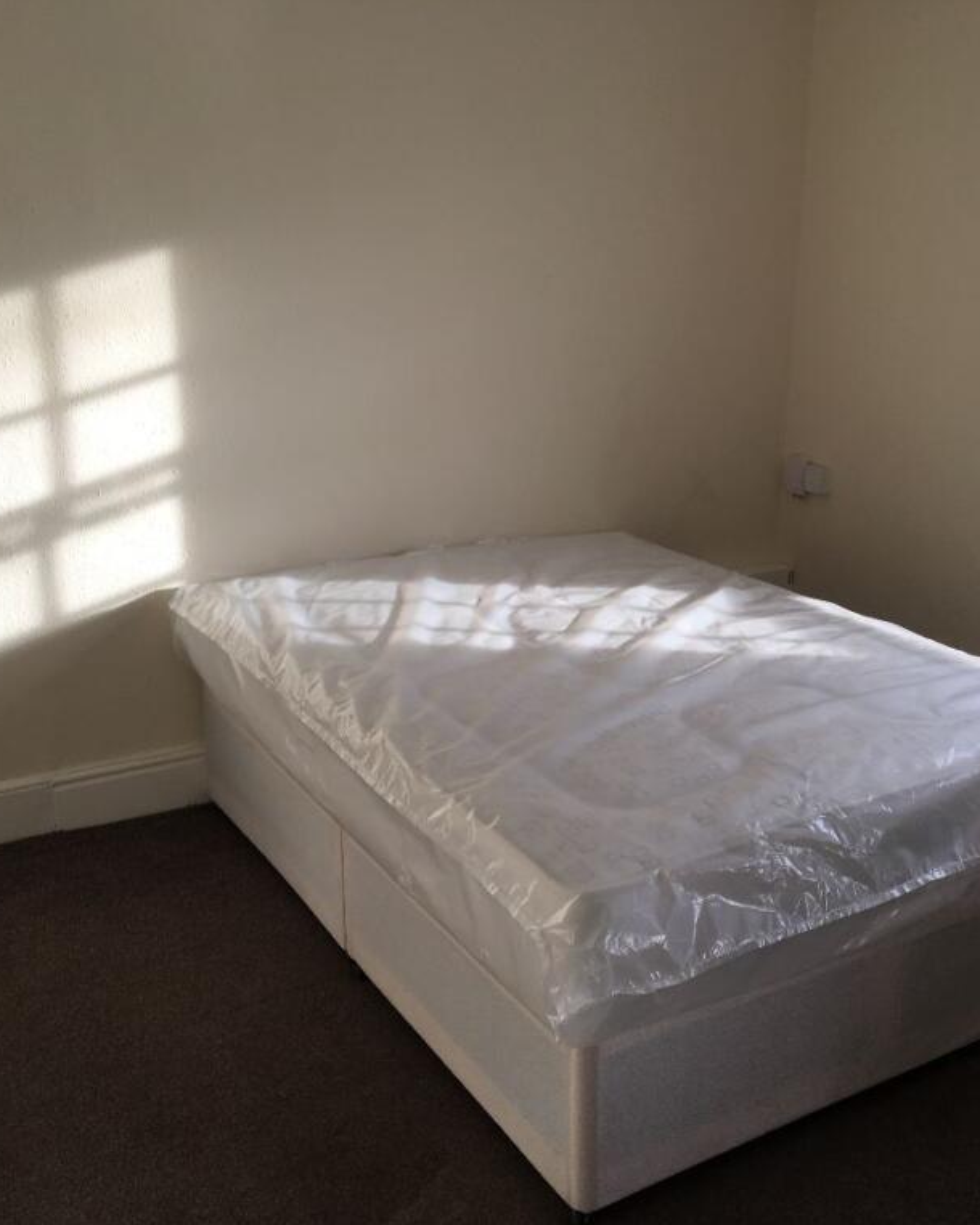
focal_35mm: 38
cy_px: 612
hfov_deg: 39.0
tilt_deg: -19.0
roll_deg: -1.4
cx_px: 594
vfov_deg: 47.9
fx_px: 1378
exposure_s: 1/151
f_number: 2.2
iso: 25
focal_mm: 4.15
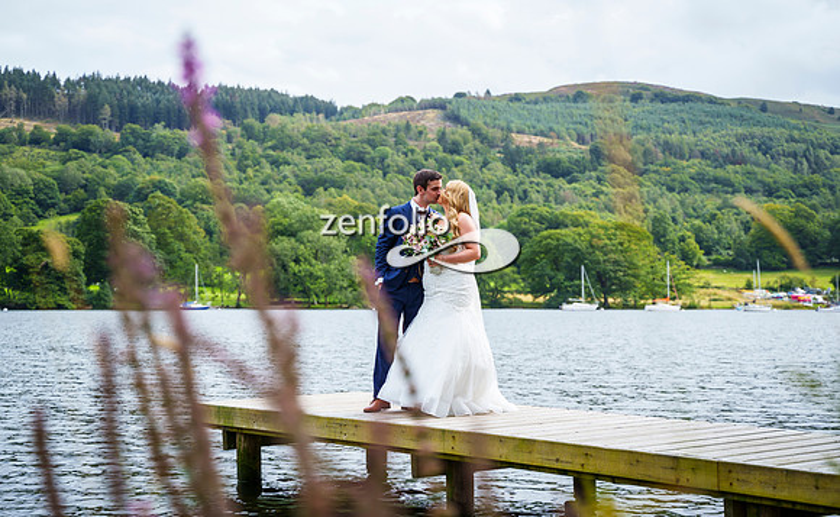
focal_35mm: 53
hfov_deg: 38.2
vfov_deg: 24.0
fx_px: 1214
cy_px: 237
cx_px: 420
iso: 200
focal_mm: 52
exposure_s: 1/1600
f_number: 3.2
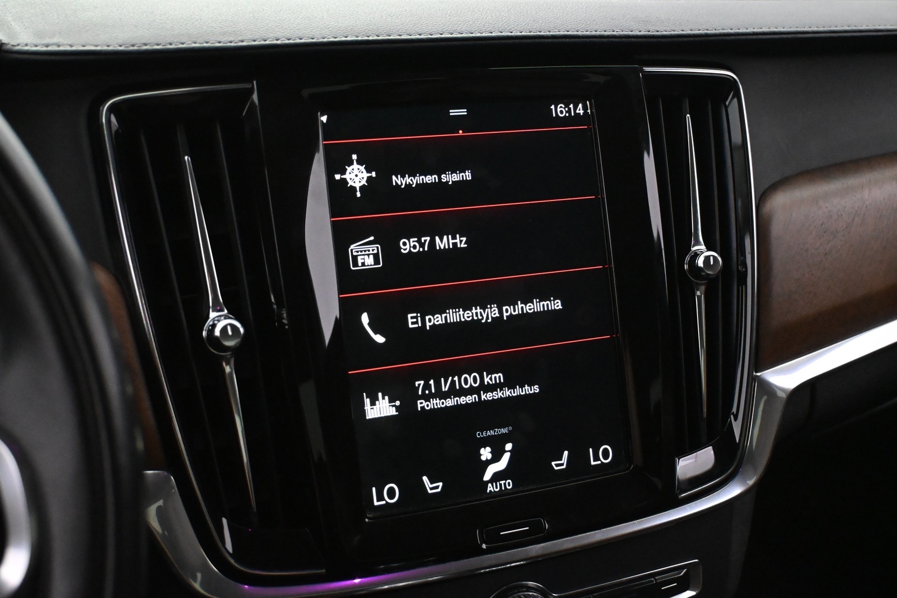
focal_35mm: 44
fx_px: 1084
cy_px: 299
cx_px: 448
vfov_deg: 30.8
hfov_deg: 45.0
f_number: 4.8
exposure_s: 1/60
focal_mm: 29
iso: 6400
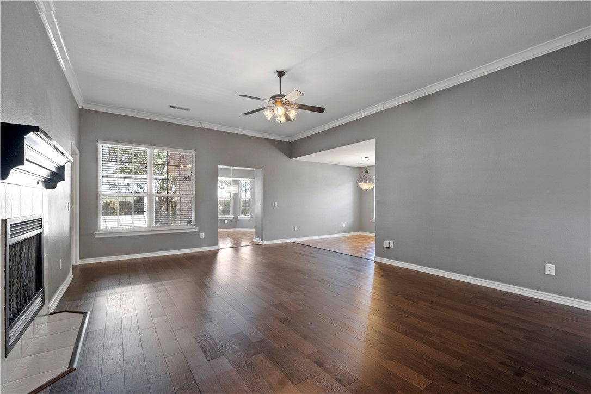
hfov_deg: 100.4
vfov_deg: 77.3
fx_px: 246
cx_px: 296
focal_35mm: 15
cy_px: 197
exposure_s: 1/5
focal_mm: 15
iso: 640
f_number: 8
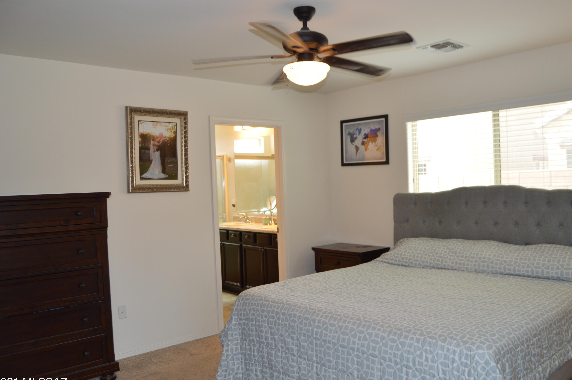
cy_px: 193
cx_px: 292
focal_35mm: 29
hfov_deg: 63.7
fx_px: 460
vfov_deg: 44.9
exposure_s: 1/80
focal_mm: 18
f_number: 4
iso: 400
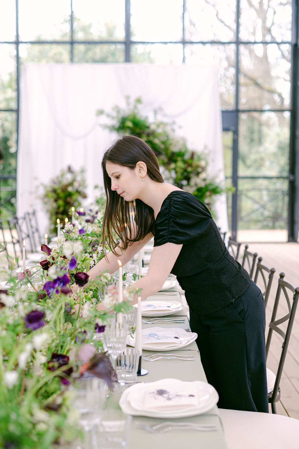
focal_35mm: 50
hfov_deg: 27.0
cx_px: 150
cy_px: 224
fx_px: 624
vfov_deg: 39.6
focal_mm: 50
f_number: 2.2
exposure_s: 1/250
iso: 250
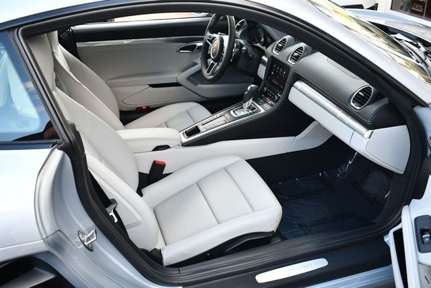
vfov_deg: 36.9
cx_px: 216
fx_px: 431
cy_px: 144
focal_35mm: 36
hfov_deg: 53.1
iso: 500
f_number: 3.5
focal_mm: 18
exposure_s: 1/250
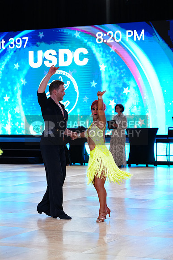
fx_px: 728
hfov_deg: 13.6
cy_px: 130
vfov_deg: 20.2
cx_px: 86
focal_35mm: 101
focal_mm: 101
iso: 2500
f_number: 4
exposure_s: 1/400
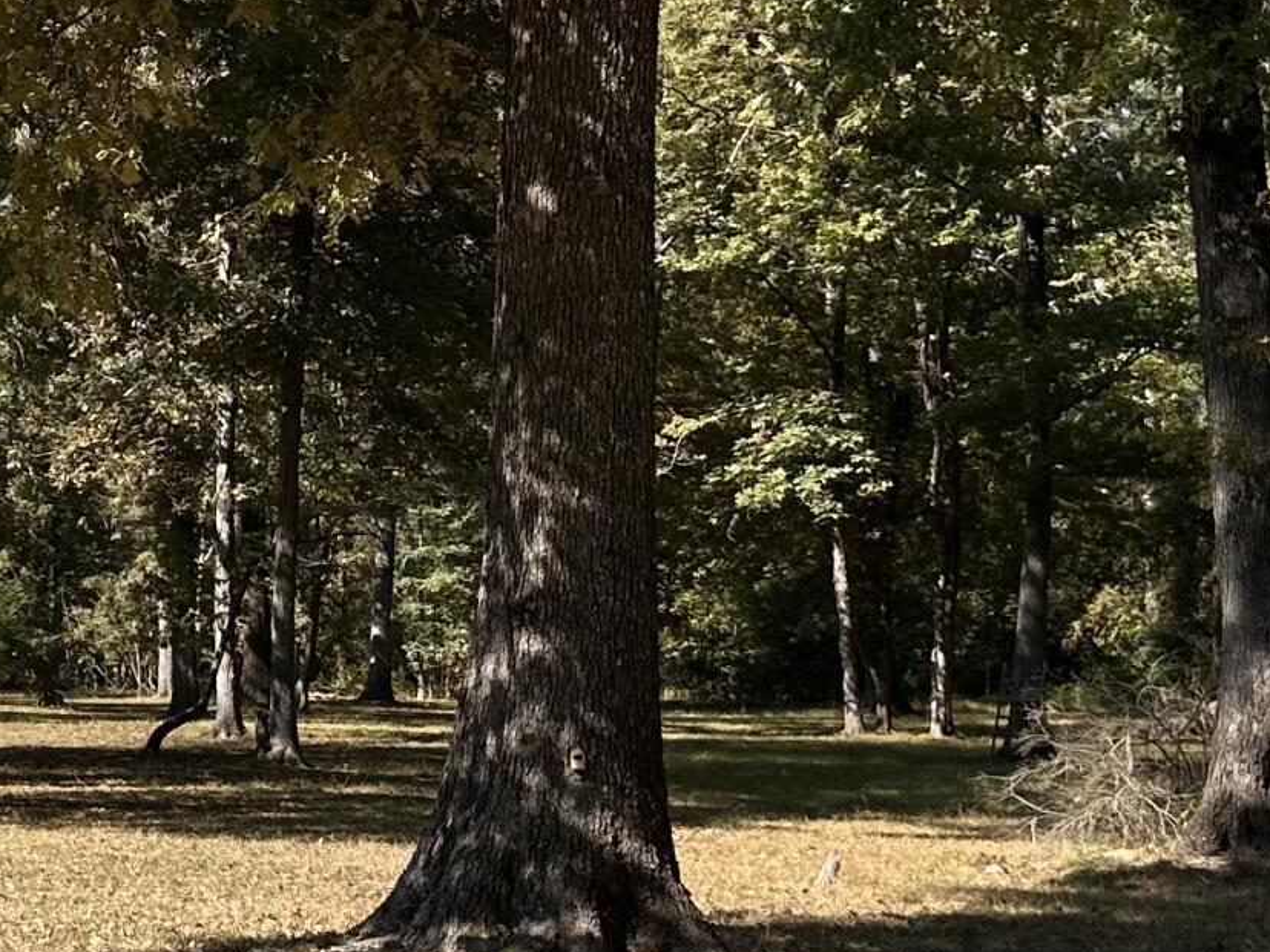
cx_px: -252
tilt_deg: +1.3
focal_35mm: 87
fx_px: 3192
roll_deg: -0.5
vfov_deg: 16.9
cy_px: 612
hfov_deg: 21.0
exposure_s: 1/2028
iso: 80
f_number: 1.78
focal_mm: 6.86
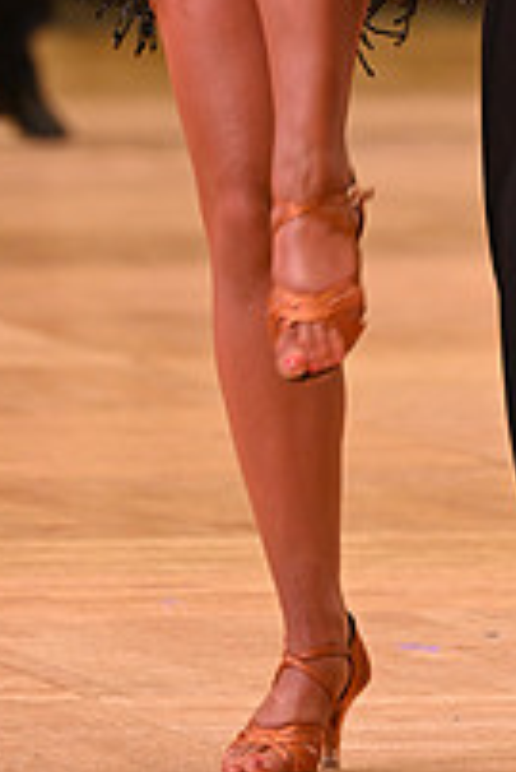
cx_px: 499
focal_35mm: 802
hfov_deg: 1.7
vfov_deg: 2.6
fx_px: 17212
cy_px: -183
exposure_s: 1/200
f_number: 5.3
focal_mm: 280
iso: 1600
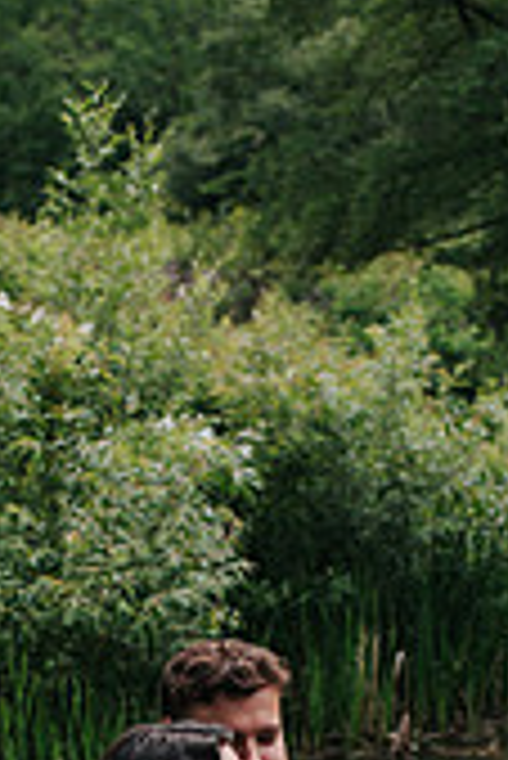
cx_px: 270
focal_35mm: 93
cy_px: 845
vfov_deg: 20.8
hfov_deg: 14.7
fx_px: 1964
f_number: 3.2
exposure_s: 1/640
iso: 100
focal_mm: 35
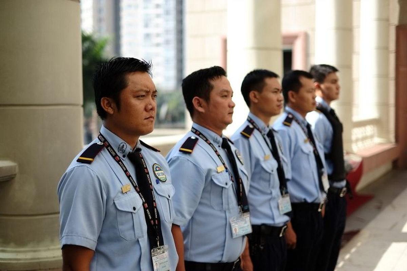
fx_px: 599
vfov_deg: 25.5
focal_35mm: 53
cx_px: 204
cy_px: 136
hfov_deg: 37.5
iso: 250
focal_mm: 35
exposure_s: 1/4000
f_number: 1.4
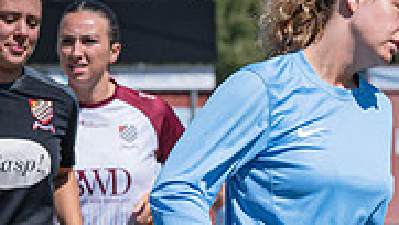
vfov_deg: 3.4
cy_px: 332
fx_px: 3832
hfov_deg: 5.9
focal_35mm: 362
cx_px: 459
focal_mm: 75
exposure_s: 1/3200
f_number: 4
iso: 200
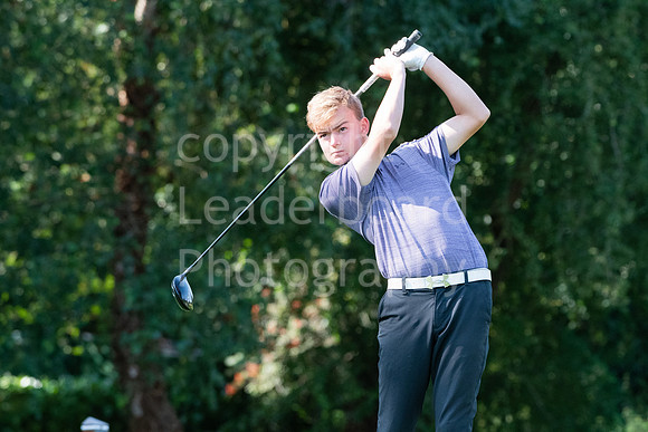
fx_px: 7291
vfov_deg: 3.4
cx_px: 324
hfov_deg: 5.1
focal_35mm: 405
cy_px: 216
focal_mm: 270
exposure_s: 1/1250
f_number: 6.3
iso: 2000
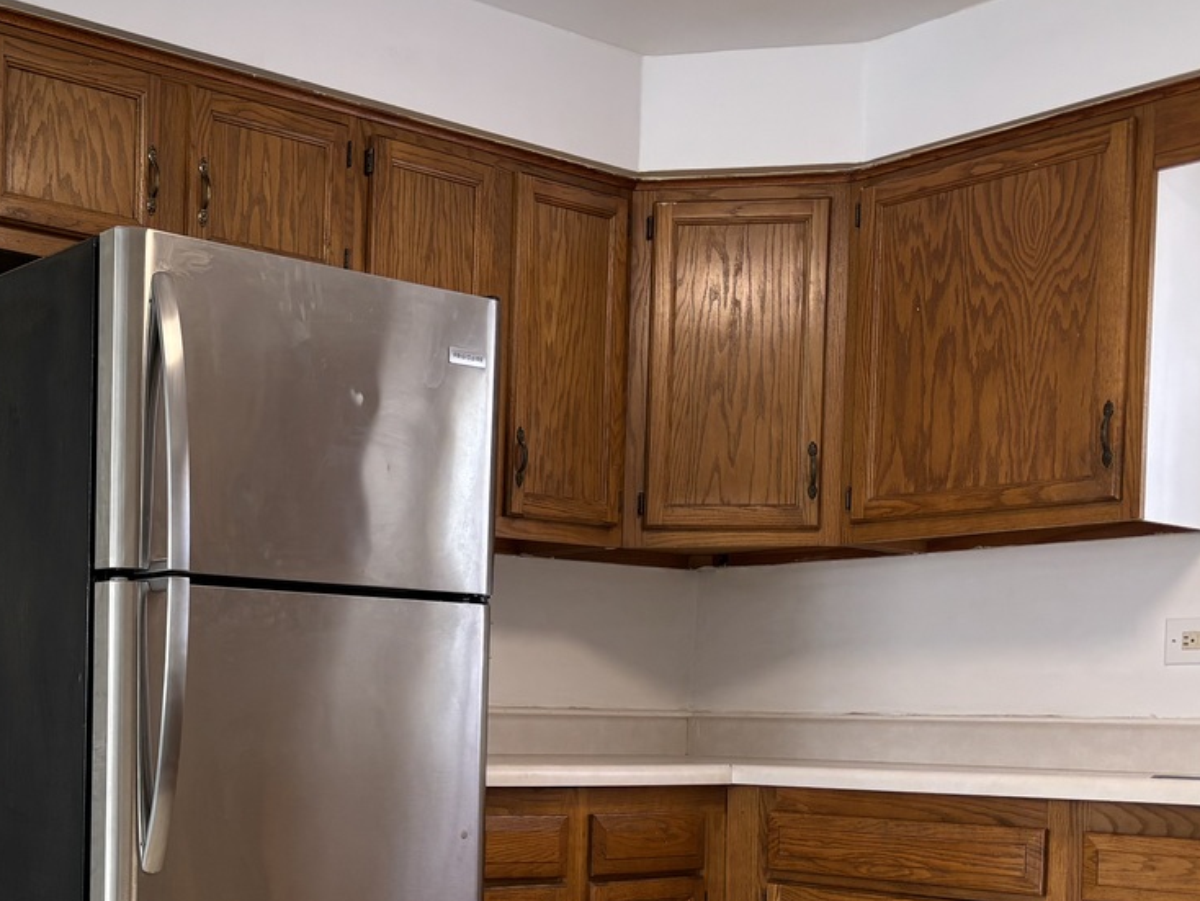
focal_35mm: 51
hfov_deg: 35.6
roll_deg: -2.5
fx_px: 1769
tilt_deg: -0.7
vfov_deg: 27.8
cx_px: 162
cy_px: 762
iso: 64
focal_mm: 5.96
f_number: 1.6
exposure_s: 1/60
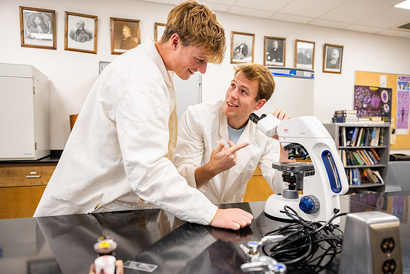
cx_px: 217
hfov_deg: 70.7
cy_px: 145
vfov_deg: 50.6
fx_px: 289
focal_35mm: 25
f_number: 3.2
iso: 1000
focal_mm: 24
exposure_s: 1/160
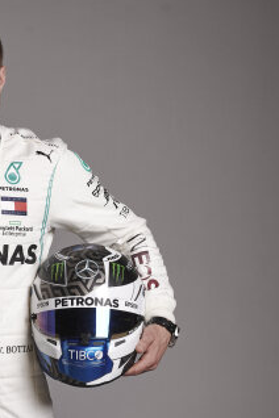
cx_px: 1
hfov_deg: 12.3
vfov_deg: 18.3
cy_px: 368
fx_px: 1279
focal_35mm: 110
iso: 200
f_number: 8
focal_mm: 50
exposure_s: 1/200
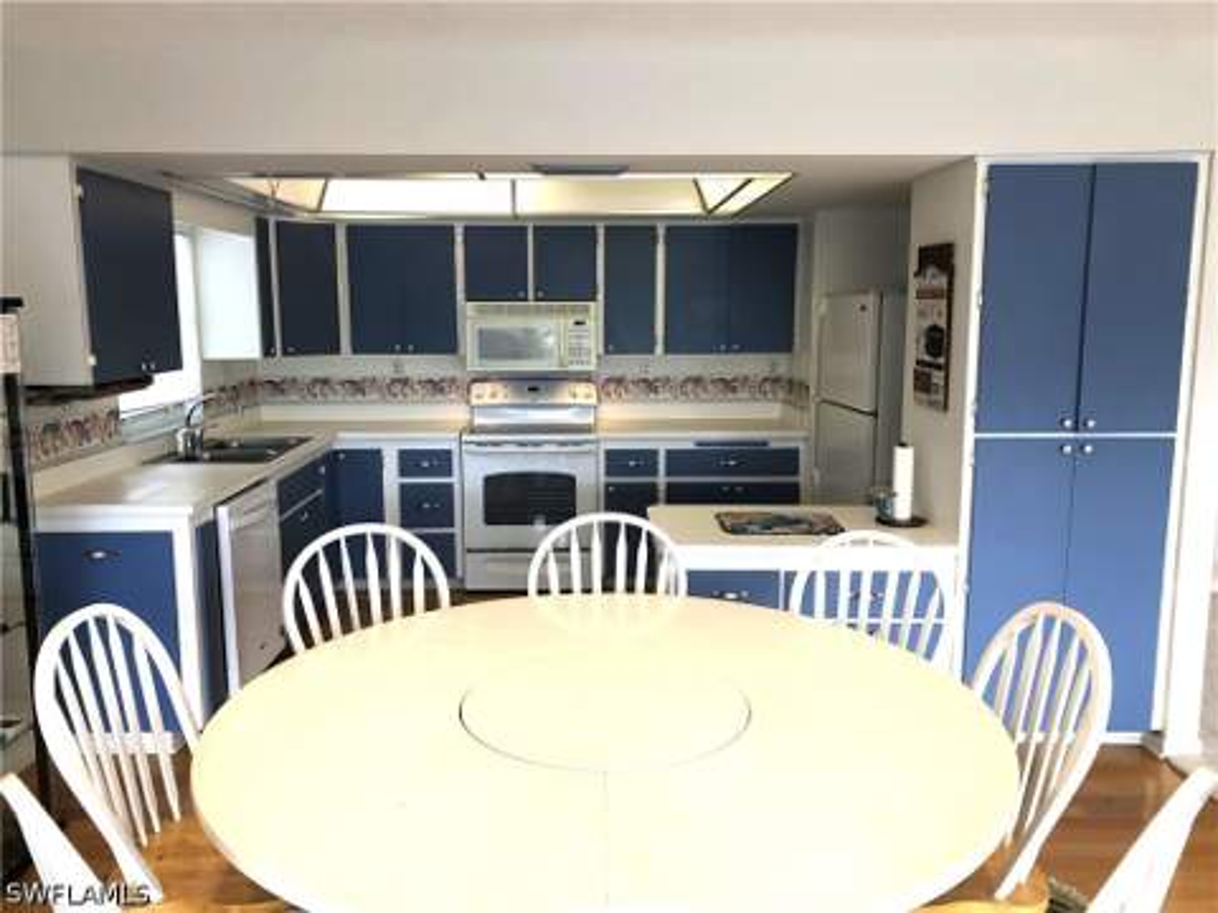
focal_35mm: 28
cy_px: 456
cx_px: 609
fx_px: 985
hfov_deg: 63.4
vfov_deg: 49.7
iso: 50
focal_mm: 3.99
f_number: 1.8
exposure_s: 1/120
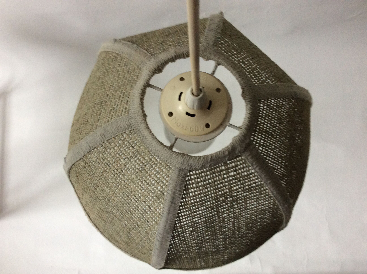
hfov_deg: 56.9
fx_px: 339
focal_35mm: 32
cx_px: 184
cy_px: 137
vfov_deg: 44.1
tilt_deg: -80.4
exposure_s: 1/25
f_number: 2.4
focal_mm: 3.3
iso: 125
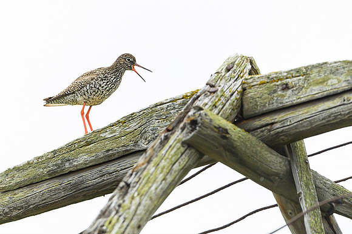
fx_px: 6776
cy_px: 72
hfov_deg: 3.0
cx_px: 108
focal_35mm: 693
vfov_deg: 2.0
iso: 1250
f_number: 4
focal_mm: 500
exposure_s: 1/1600
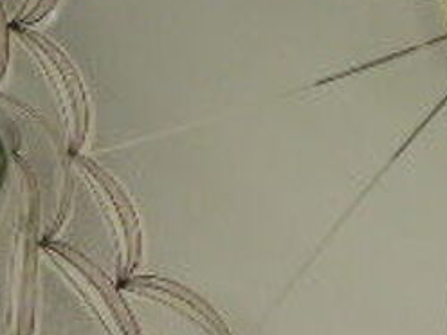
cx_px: 640
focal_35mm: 101
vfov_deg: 14.2
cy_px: -54
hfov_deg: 17.7
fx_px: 1304
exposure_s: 1/30
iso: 250
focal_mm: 4.5
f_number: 3.2
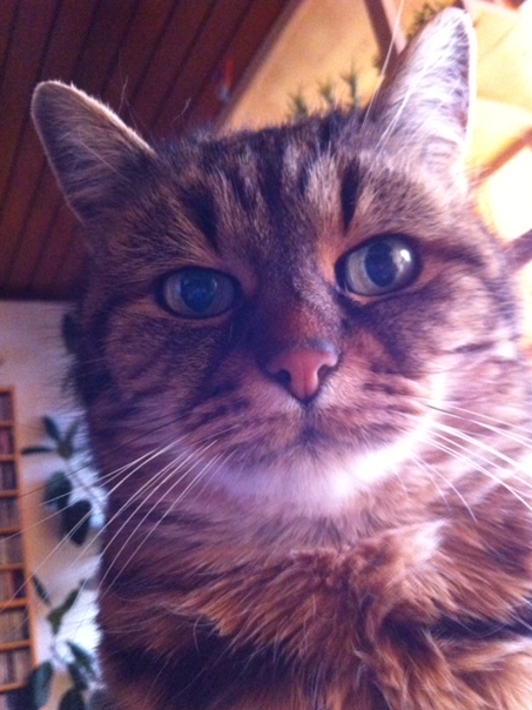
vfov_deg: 50.1
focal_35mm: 37
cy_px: 375
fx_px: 758
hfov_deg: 38.7
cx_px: 264
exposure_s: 1/17
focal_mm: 3.85
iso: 800
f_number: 2.8
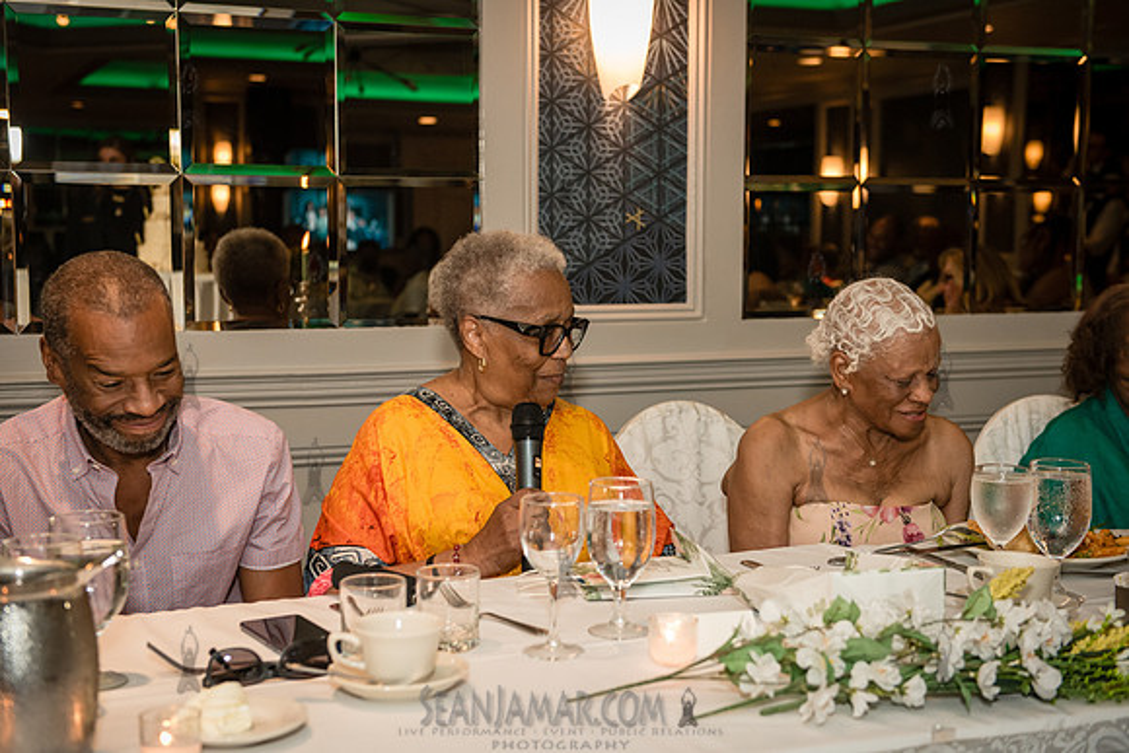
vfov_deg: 24.6
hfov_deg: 36.2
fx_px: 1725
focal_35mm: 55
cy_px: 376
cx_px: 564
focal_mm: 55
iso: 1600
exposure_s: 1/200
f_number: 3.5
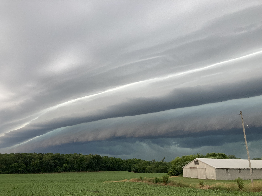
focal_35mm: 28
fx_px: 212
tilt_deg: +19.5
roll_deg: -2.6
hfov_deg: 63.4
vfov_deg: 49.7
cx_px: 131
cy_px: 98
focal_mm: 3.99
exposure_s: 1/92
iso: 80
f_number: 1.8
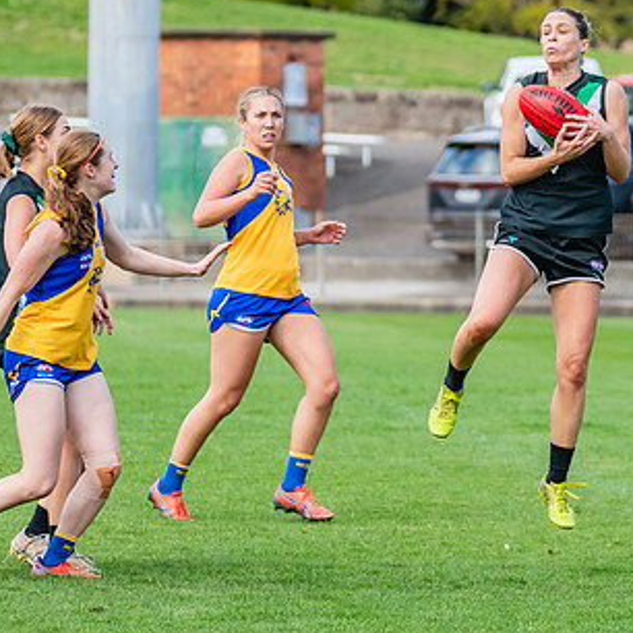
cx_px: 587
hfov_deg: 4.2
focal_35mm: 420
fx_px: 8689
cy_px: 155
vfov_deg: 4.2
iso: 800
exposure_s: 1/1600
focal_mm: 195
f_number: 5.6
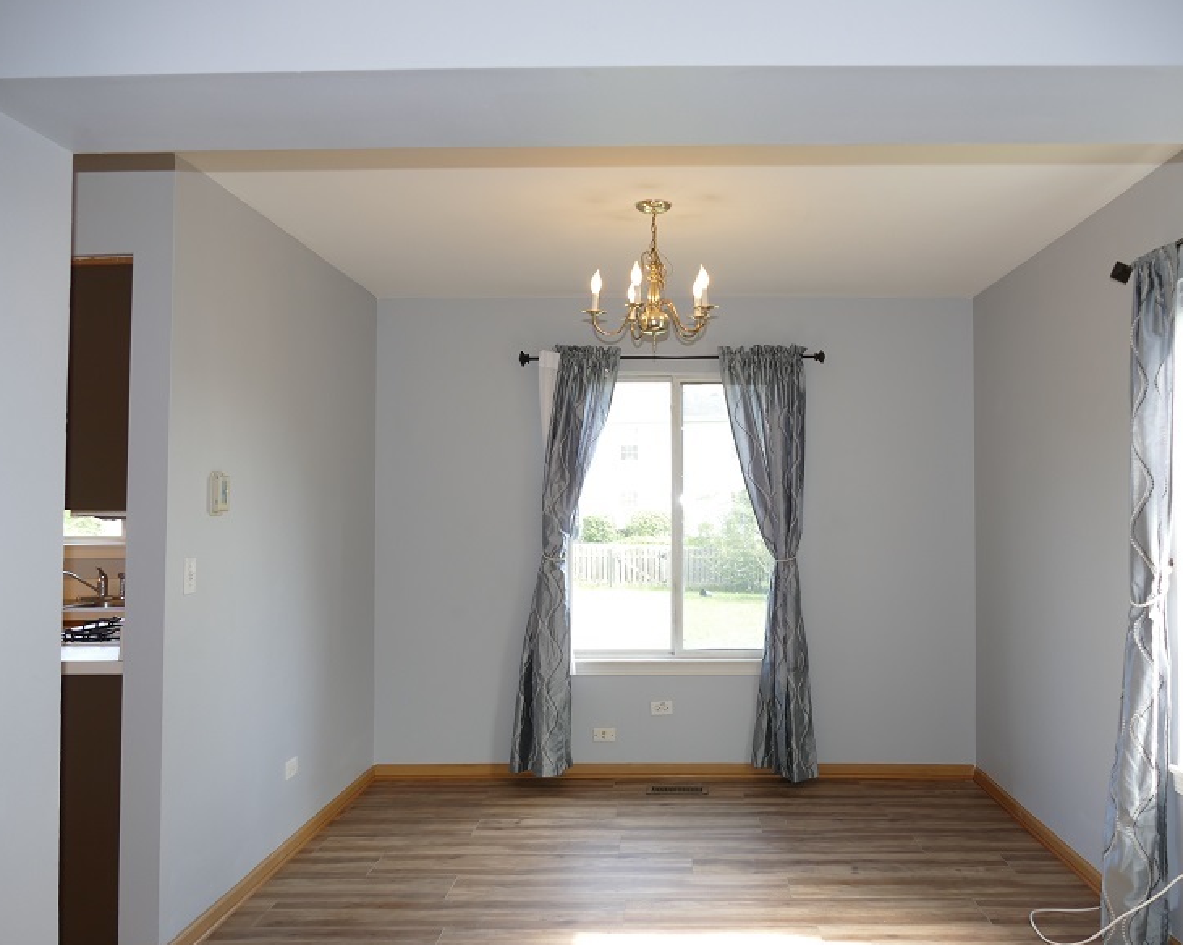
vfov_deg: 49.9
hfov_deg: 60.2
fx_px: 1015
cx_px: 682
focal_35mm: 29
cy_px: 466
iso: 125
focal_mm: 9.12
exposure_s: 1/80
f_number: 2.8
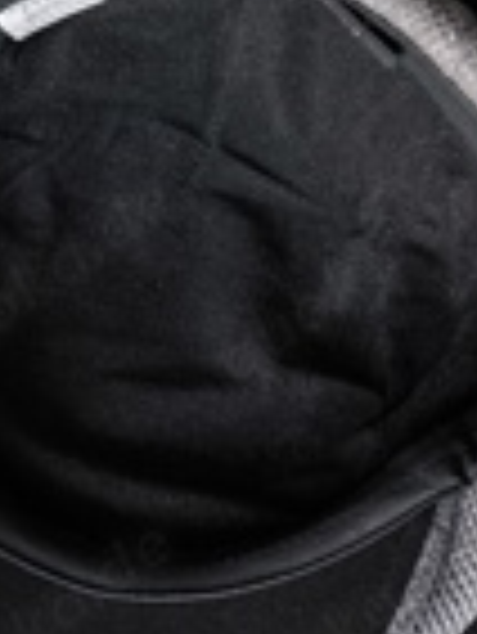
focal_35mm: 68
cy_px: 351
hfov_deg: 21.6
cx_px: 202
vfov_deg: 28.5
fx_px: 1247
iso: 1600
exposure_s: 1/20
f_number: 1.9
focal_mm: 6.92
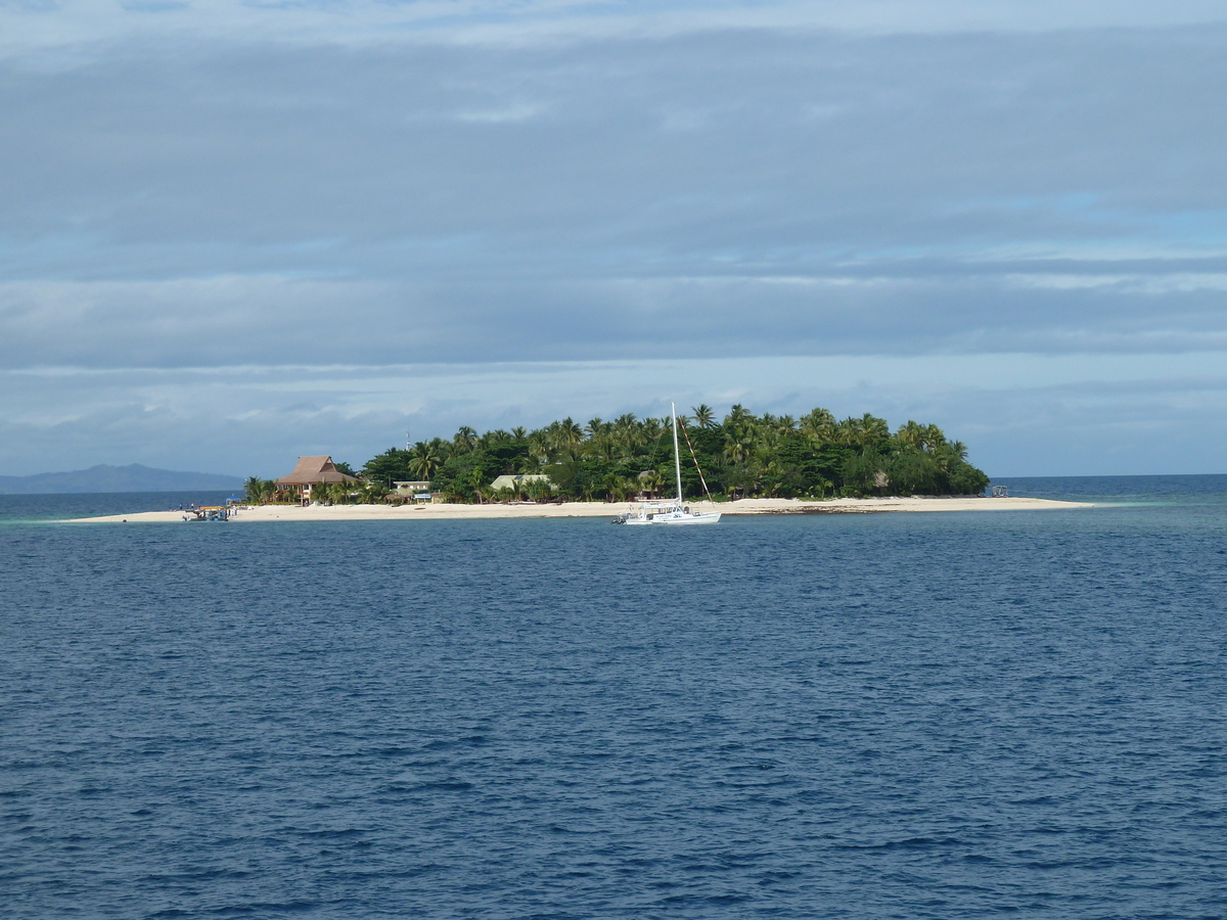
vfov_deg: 15.4
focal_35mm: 96
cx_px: 614
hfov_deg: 20.4
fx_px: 3403
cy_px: 460
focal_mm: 15.8
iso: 80
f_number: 5.6
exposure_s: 1/640
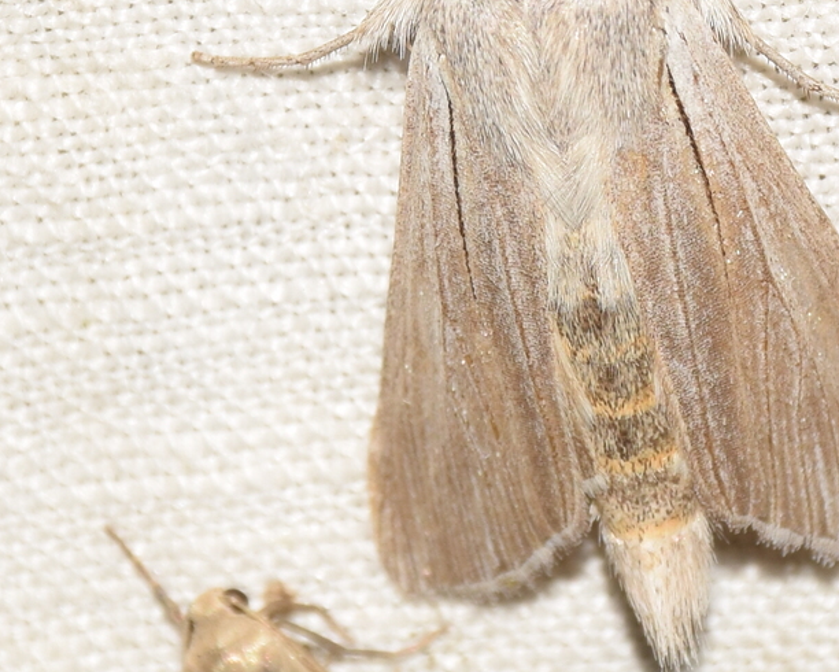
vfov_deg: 5.0
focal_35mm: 309
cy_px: 263
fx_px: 7675
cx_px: 559
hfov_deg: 6.3
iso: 100
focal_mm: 140
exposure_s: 1/60
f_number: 13
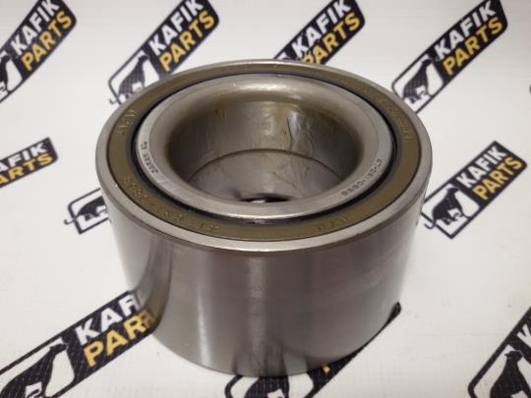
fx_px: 476
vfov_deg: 45.4
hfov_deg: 58.4
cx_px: 266
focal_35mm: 31
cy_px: 199
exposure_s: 1/33
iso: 64
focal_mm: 2.93
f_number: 2.4
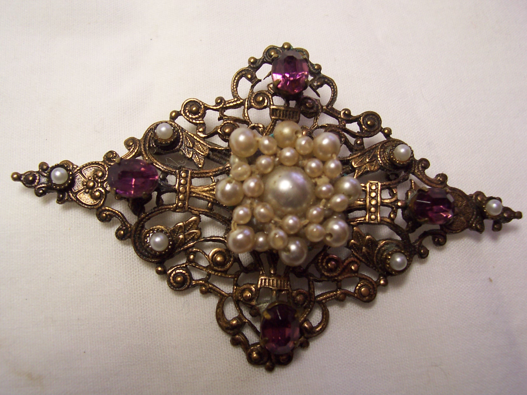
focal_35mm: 37
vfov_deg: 38.7
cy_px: 198
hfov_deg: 50.1
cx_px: 264
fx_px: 563
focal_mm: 5.6
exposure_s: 1/60
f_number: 2.8
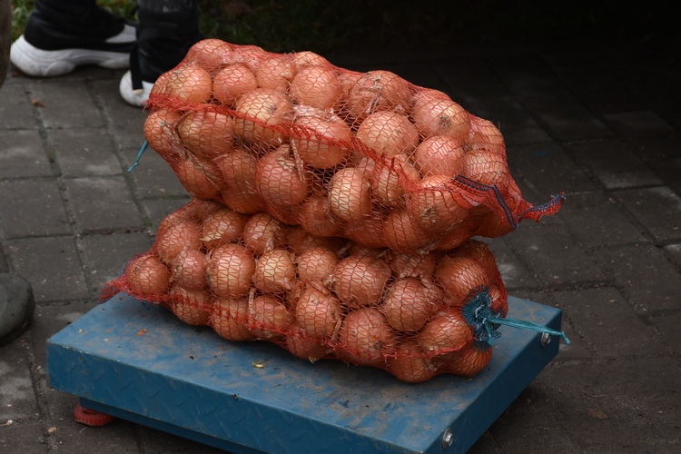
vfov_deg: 12.2
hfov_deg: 18.2
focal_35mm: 112
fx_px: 2128
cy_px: 227
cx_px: 340
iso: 720
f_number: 8
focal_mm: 75
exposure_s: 1/500
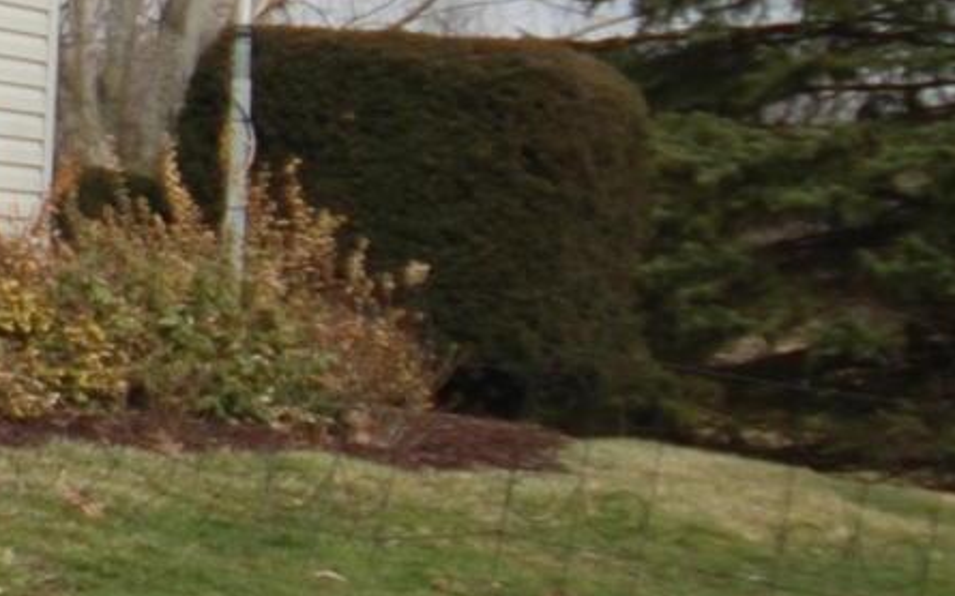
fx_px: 4566
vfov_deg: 7.4
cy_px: -79
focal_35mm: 175
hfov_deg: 9.0
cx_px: -2127
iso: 100
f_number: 6.3
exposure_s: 1/160
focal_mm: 17
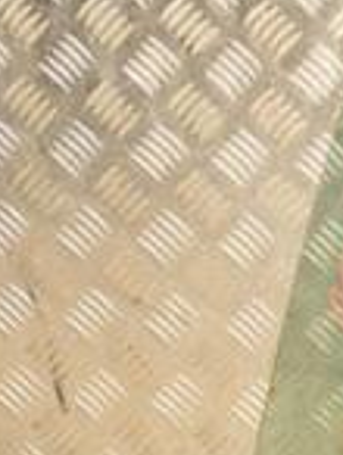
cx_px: 864
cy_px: 159
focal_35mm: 148
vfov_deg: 13.3
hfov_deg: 8.9
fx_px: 1949
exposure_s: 1/200
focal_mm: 25
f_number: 5
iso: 800
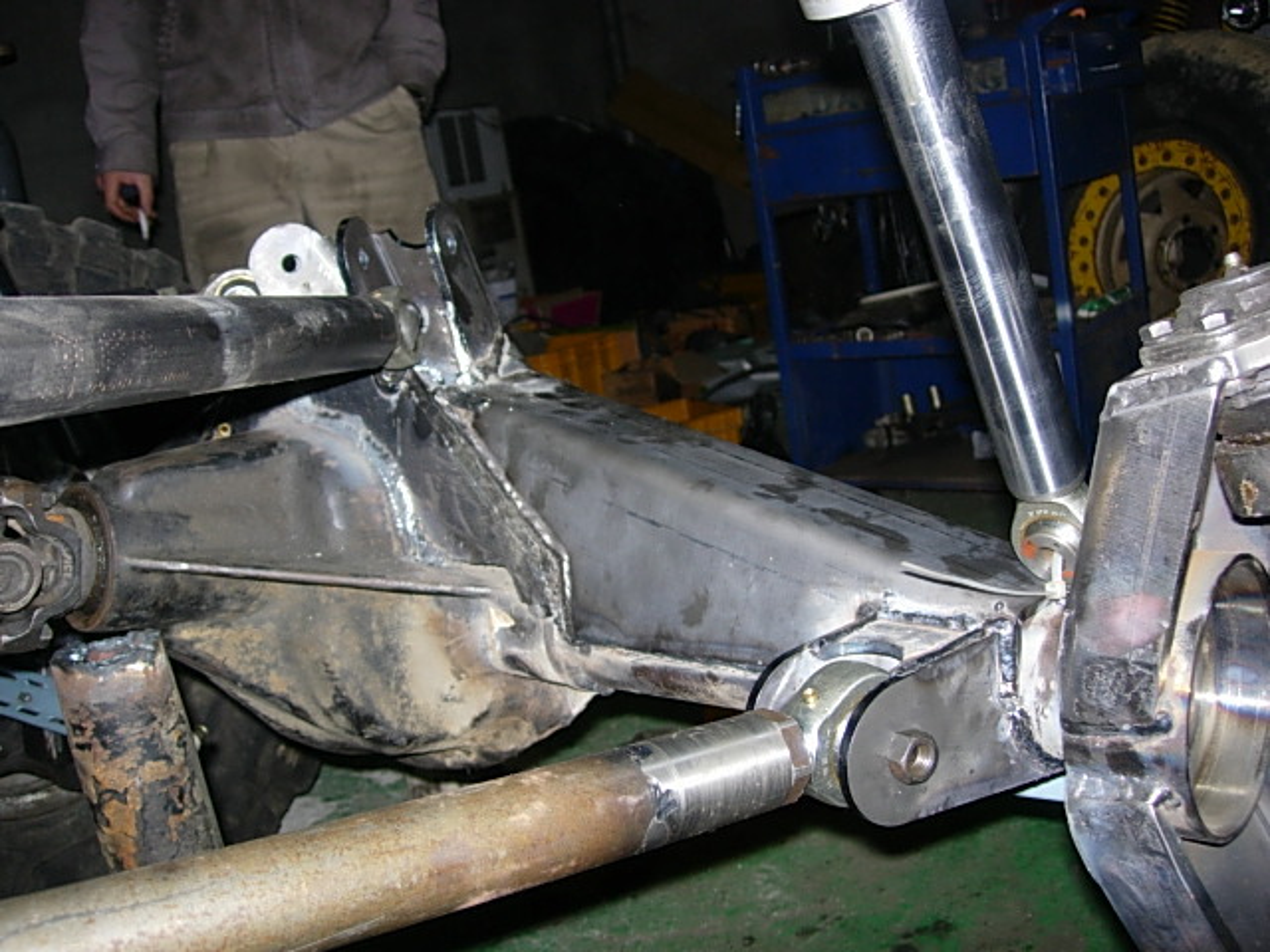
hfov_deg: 49.0
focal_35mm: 38
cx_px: 635
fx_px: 1394
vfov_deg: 37.7
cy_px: 476
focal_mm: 7.8
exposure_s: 1/64
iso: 79
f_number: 2.8
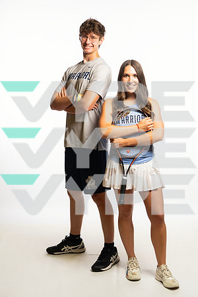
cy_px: 148
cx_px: 99
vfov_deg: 32.9
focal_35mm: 61
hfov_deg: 22.3
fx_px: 503
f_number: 5.6
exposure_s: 1/250
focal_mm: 61
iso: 640
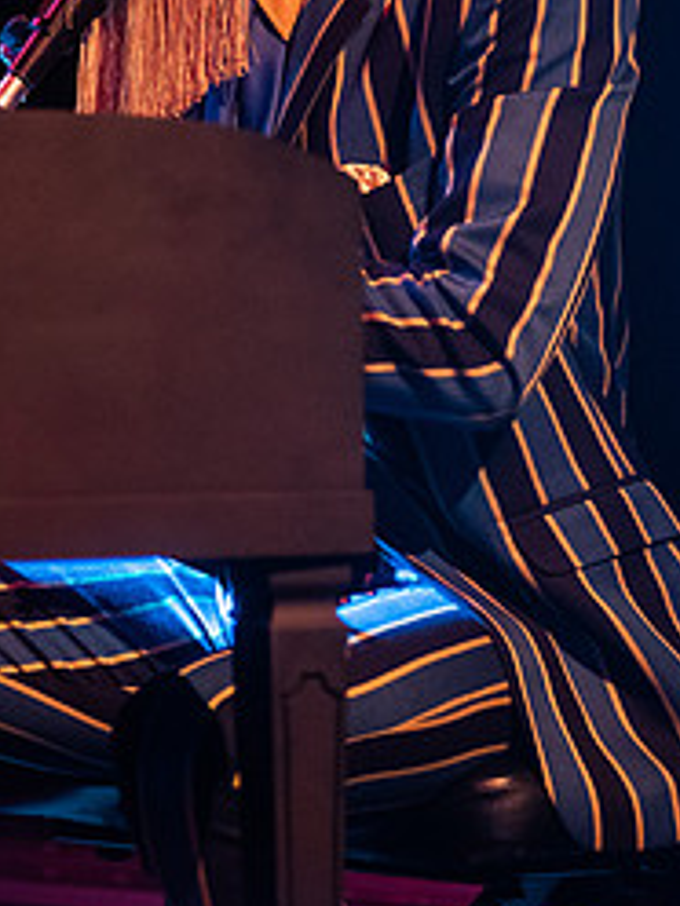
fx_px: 4348
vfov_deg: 11.9
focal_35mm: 166
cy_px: 318
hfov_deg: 8.9
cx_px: 183
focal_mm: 95
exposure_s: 1/160
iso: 3200
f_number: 3.2
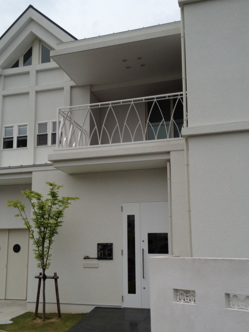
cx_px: 108
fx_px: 413
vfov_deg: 43.8
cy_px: 182
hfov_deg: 33.5
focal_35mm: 43
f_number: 2.4
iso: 64
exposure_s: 1/2762
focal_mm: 4.28
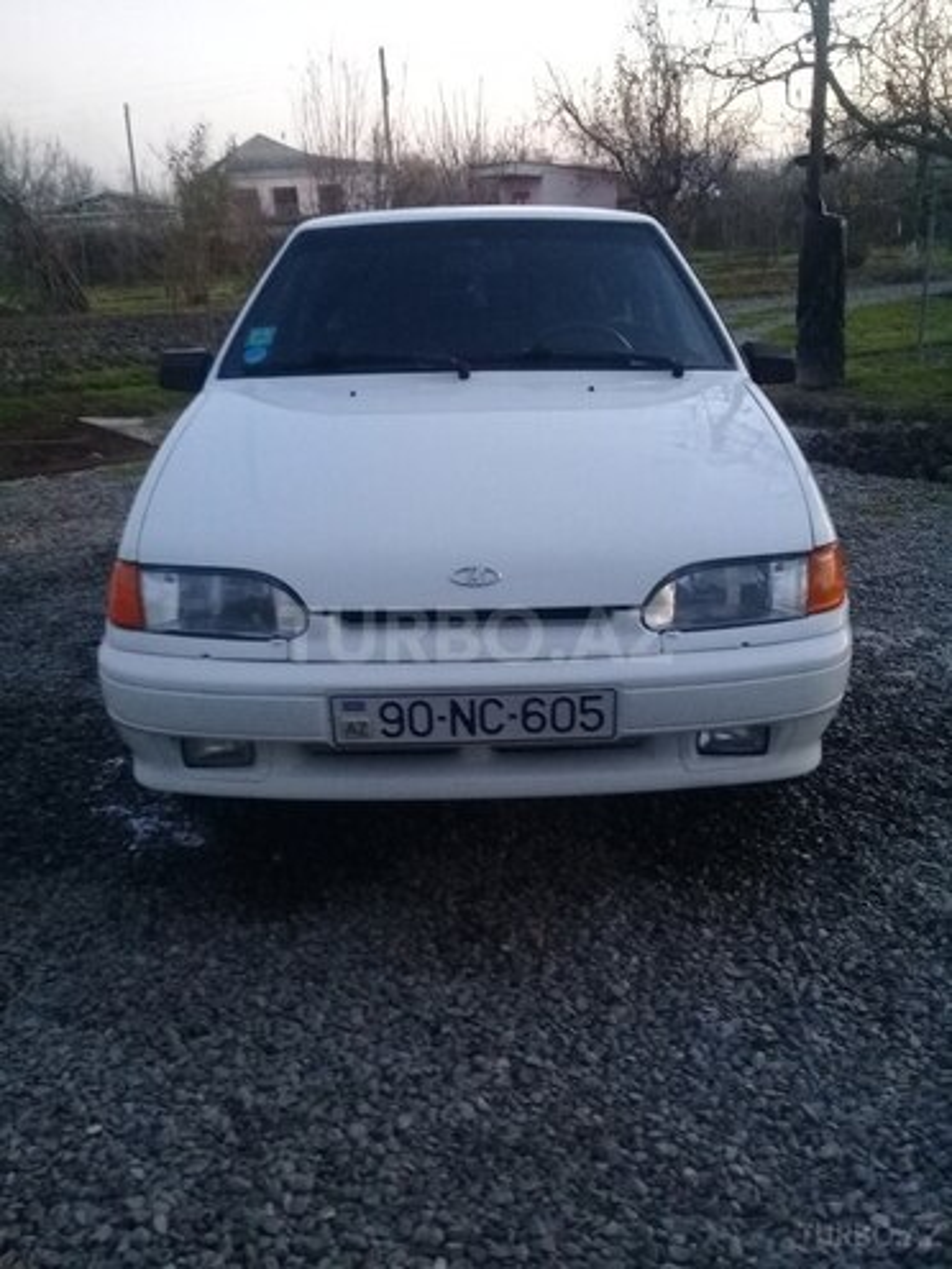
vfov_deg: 58.4
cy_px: 634
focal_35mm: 31
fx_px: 1137
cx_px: 476
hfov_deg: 45.4
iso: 200
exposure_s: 1/20
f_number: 2.2
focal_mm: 3.3
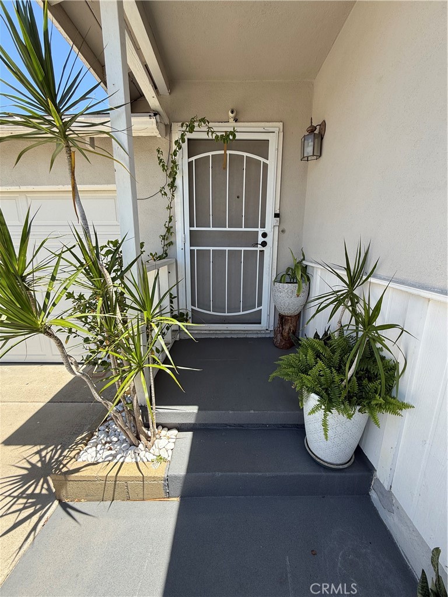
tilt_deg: -11.3
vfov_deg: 102.1
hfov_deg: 85.7
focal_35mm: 14
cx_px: 224
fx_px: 242
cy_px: 298
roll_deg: -0.3
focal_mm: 2.22
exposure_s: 1/522
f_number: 2.2
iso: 50
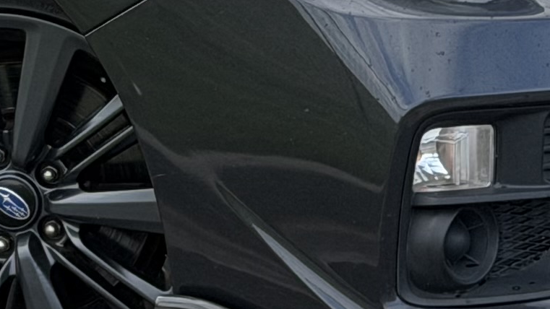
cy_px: 58
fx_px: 4040
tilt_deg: -15.6
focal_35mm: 277
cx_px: -98
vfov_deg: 4.4
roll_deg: +5.4
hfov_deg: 7.7
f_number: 1.78
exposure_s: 1/1133
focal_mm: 6.76
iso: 64
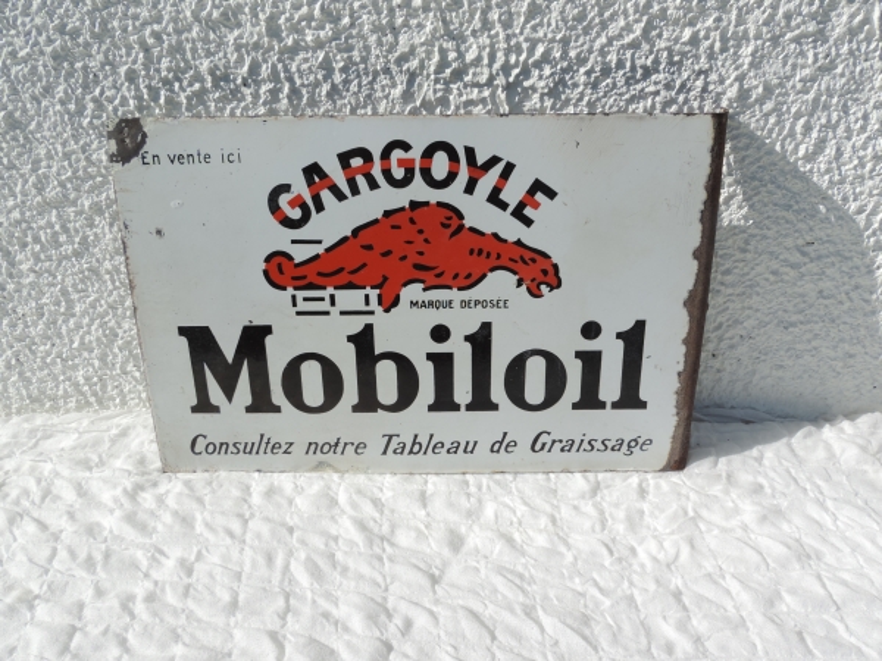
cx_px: 441
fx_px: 764
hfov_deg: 60.0
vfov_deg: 46.8
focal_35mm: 30
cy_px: 330
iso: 80
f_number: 3.9
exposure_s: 1/1000
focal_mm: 5.3
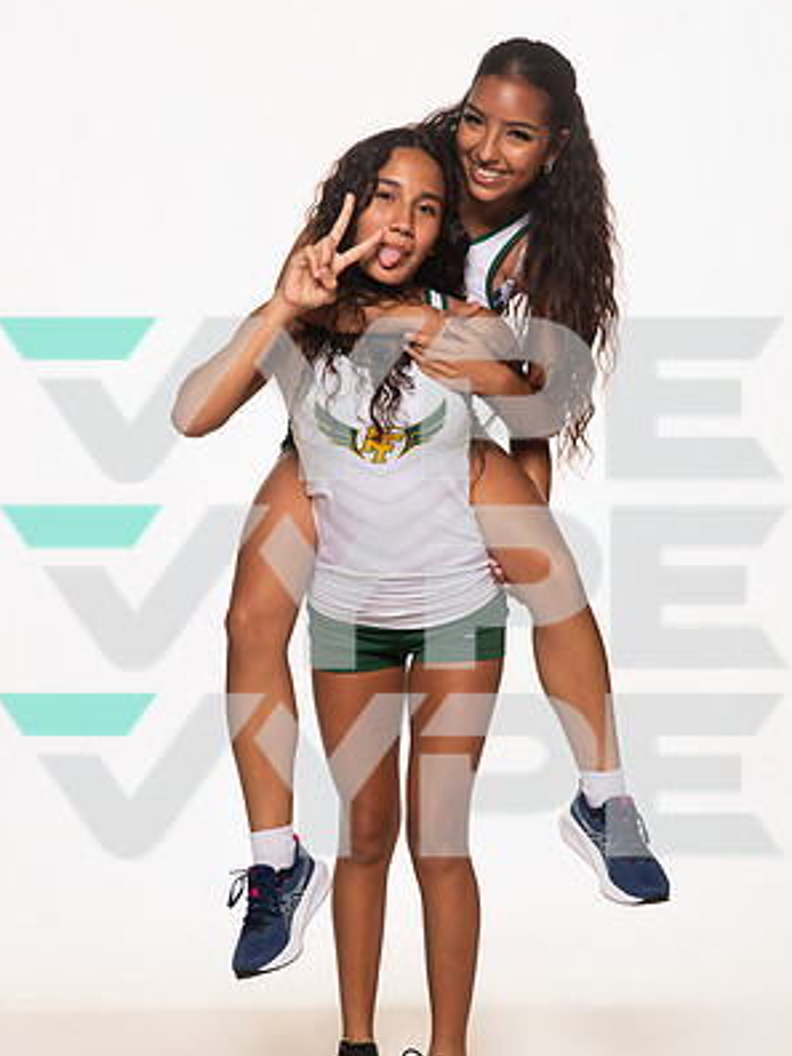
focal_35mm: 71
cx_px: 395
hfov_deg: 20.7
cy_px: 589
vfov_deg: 27.4
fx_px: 2166
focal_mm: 65
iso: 800
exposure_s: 1/320
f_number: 7.1
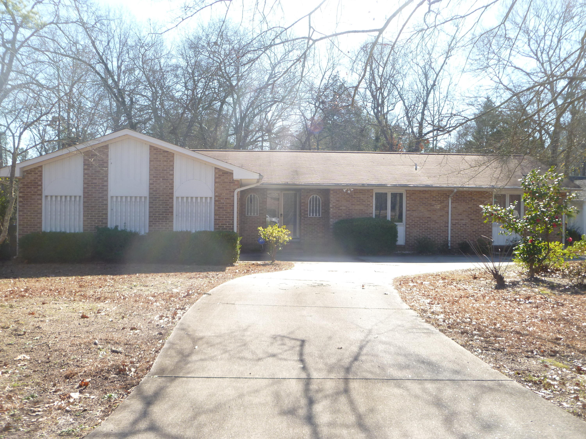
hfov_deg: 51.4
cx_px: 293
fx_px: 609
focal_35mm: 36
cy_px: 220
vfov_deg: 39.7
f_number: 3.6
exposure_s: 1/200
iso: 80
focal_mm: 6.5
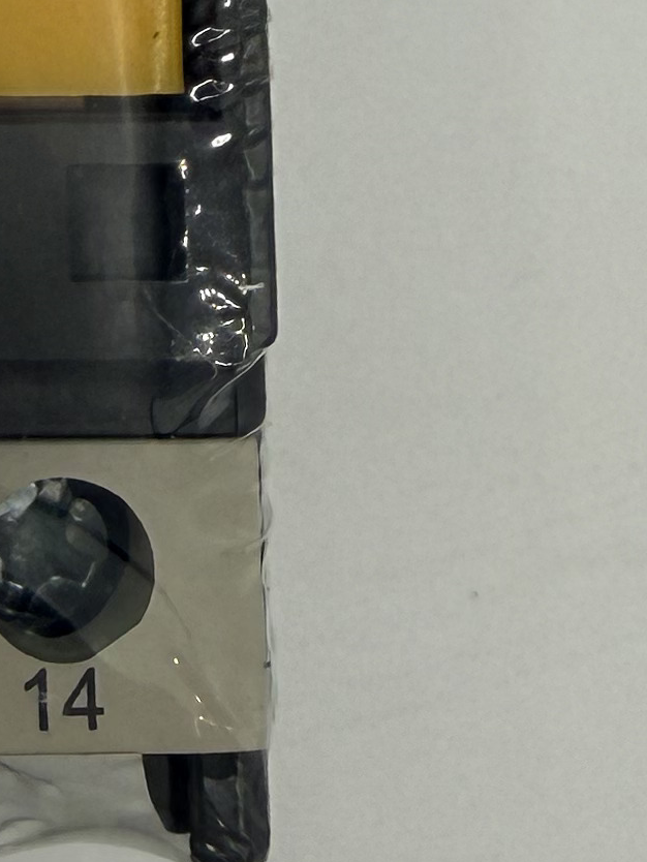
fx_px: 2889
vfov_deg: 16.4
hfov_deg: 12.1
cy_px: -100
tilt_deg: -83.8
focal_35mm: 116
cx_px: -387
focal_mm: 2.22
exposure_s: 1/305
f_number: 2.2
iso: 40
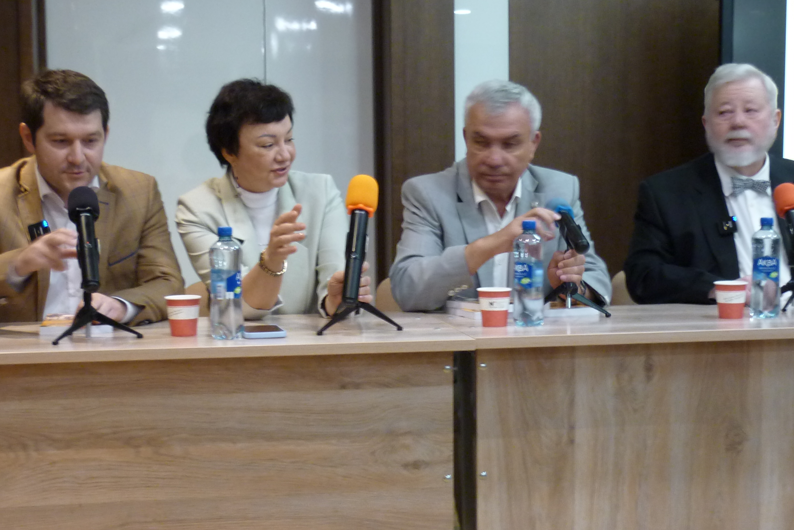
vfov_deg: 24.6
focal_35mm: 55
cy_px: 296
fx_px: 1213
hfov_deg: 36.2
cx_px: 385
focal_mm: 5.5
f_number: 2.8
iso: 200
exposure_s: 1/13
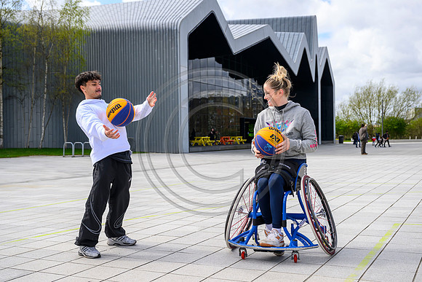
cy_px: 141
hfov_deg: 46.4
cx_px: 211
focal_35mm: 42
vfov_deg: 31.9
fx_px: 492
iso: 500
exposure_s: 1/2000
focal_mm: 42
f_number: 5
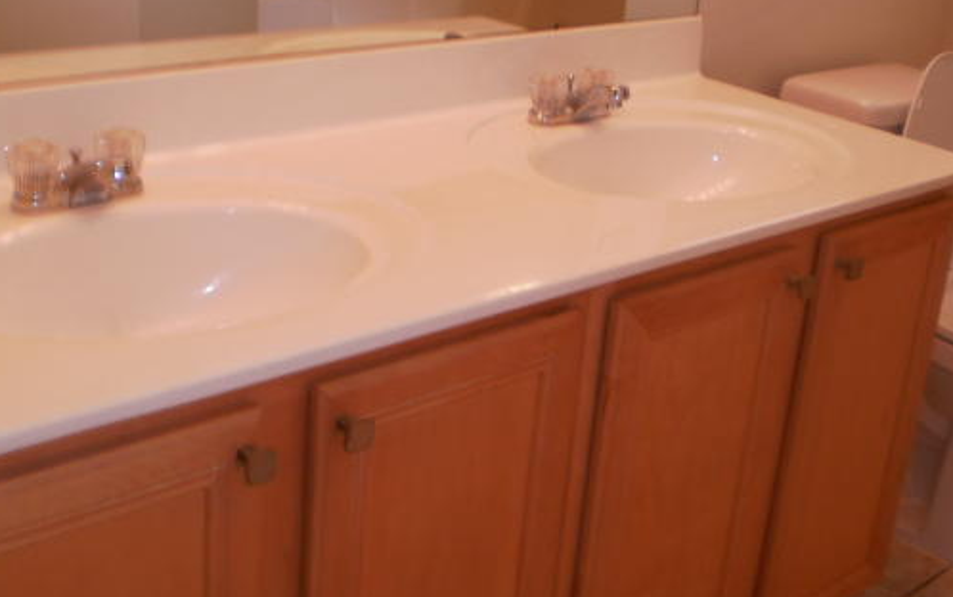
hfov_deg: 41.0
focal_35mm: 49
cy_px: 176
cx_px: 498
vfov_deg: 26.2
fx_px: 1274
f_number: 3.1
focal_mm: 6.3
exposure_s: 1/30
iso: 100
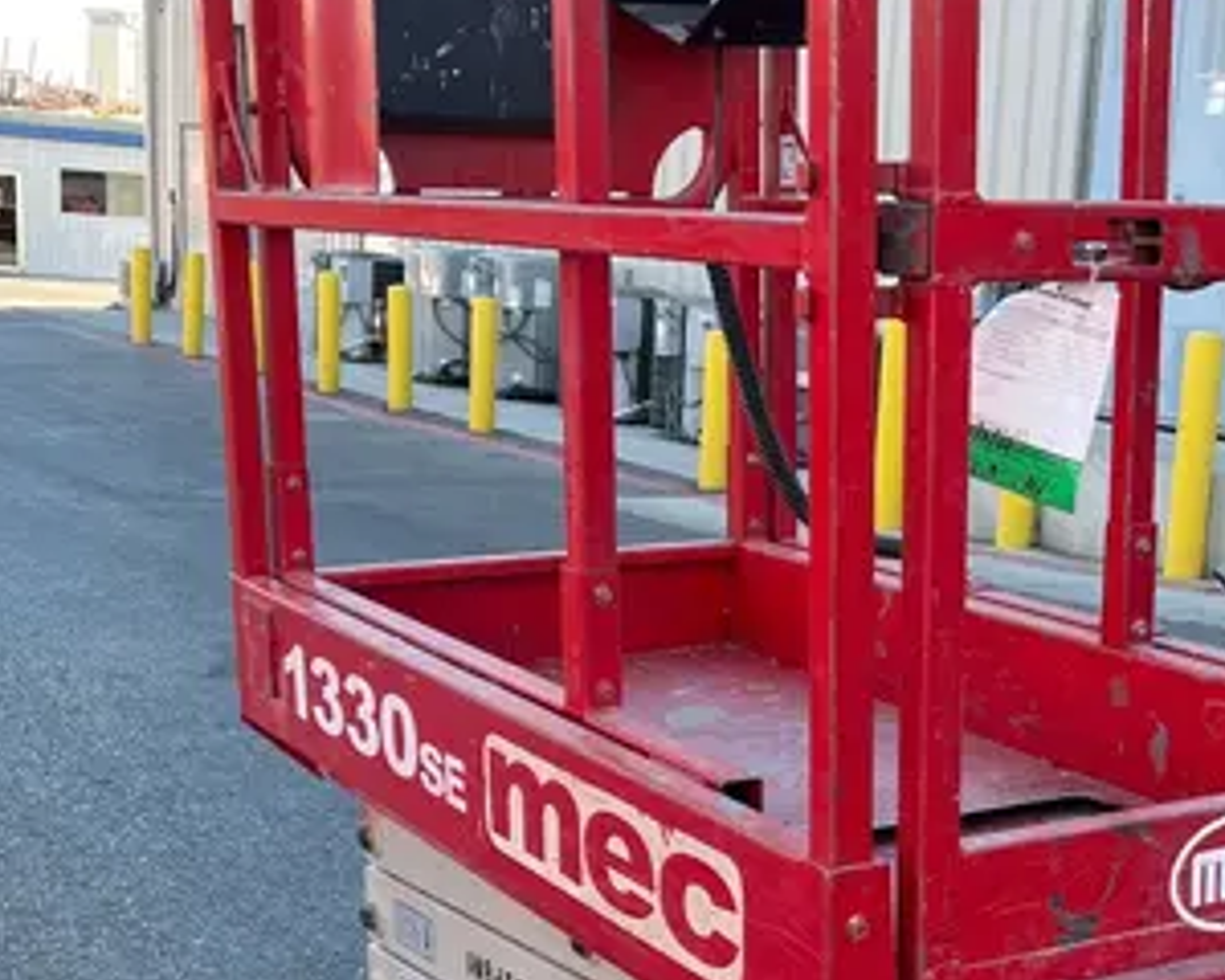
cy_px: 782
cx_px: 923
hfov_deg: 30.0
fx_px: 2248
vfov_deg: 24.2
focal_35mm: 62
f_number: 1.6
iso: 40
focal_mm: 5.1
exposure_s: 1/278
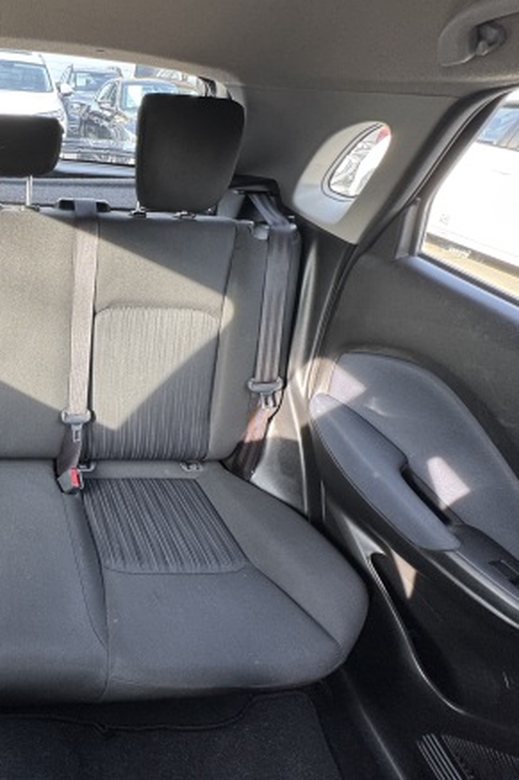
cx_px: 25
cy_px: 382
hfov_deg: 52.1
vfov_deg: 84.0
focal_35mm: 20
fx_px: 433
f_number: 2.2
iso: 125
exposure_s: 1/99
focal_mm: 2.22
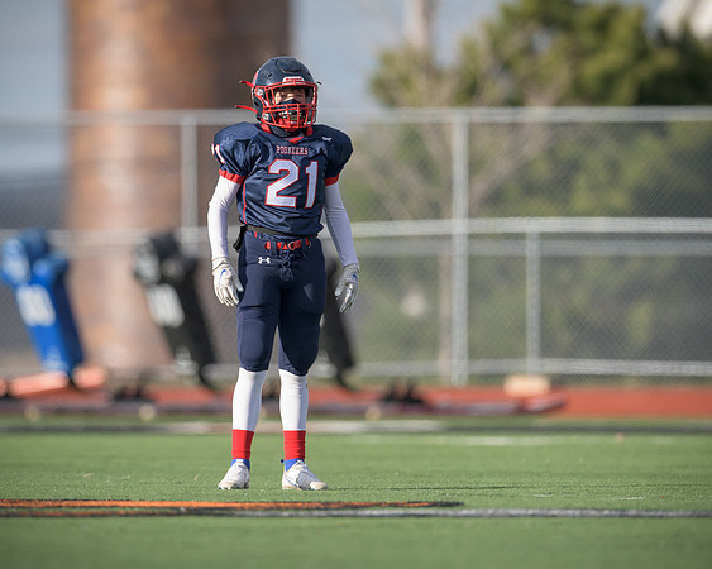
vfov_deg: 1.8
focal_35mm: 854
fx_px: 17982
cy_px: 273
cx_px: 287
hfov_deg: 2.3
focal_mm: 500
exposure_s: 1/2500
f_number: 4
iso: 500
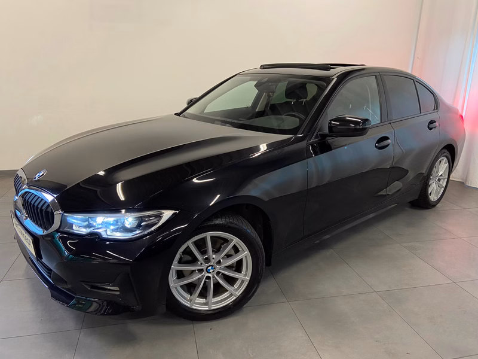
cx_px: 239
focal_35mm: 26
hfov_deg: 67.3
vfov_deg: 53.1
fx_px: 359
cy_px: 180
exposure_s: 1/50
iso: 100
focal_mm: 4.25
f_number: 1.8
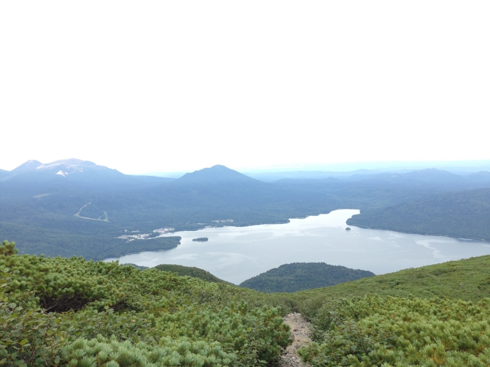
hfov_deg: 55.4
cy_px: 184
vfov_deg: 42.9
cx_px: 245
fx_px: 467
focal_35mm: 33
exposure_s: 1/497
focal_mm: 4.12
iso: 50
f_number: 2.4
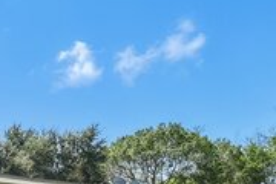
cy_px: 145
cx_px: -89
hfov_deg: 28.4
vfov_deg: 23.5
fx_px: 437
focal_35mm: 57
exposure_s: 1/640
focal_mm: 16
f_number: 8
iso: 400
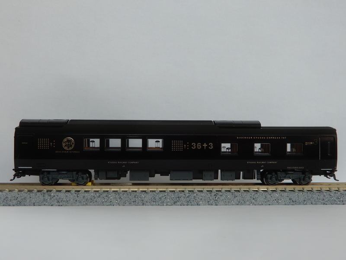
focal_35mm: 45
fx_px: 450
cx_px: 173
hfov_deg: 42.1
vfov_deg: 32.2
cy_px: 130
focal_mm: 8
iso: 80
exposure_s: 1/50
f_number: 4
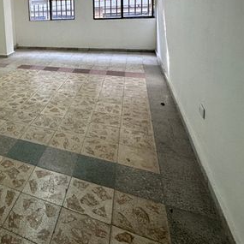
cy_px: 38
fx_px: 231
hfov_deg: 46.6
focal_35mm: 29
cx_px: 0
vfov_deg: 51.0
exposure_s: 1/120
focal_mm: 2.22
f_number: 2.2
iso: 160
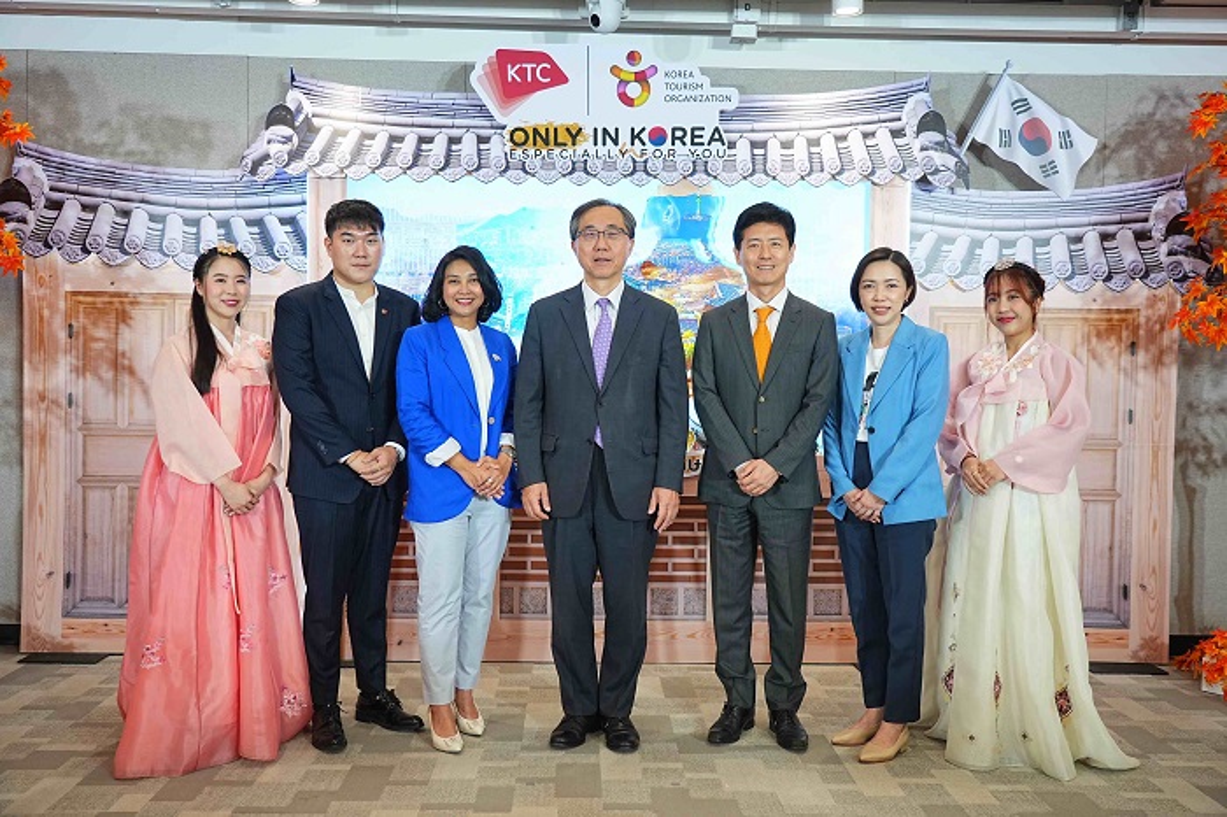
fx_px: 1124
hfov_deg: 57.2
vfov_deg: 39.9
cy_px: 408
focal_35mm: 33
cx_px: 614
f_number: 4
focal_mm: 33
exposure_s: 1/125
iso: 1000
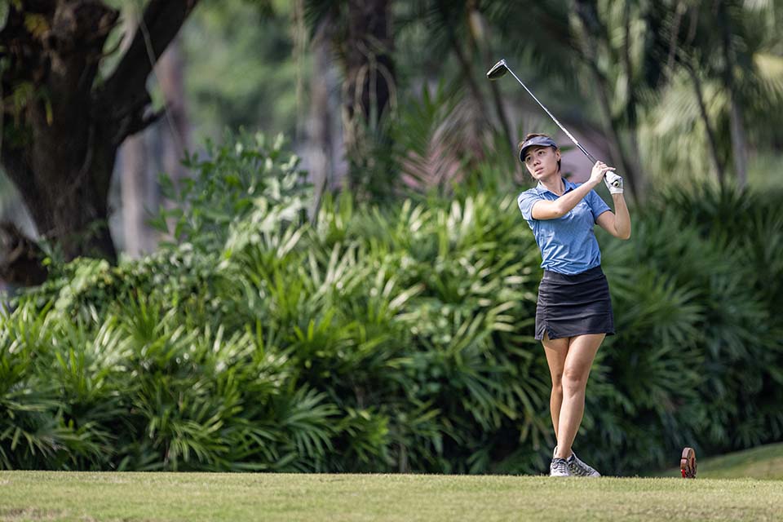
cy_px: 261
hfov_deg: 5.2
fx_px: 8699
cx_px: 392
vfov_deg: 3.4
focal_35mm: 400
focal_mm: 400
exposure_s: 1/4000
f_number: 2.8
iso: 800
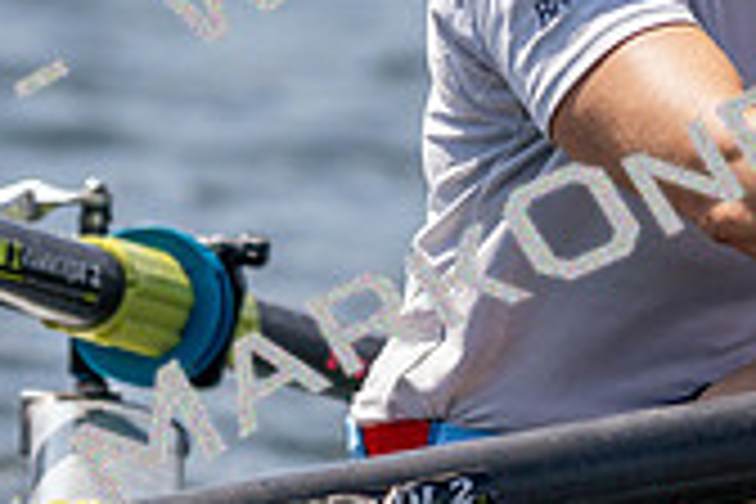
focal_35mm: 838
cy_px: 56
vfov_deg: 1.6
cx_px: 698
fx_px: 17597
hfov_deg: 2.5
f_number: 5.6
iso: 250
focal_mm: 243
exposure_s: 1/2000
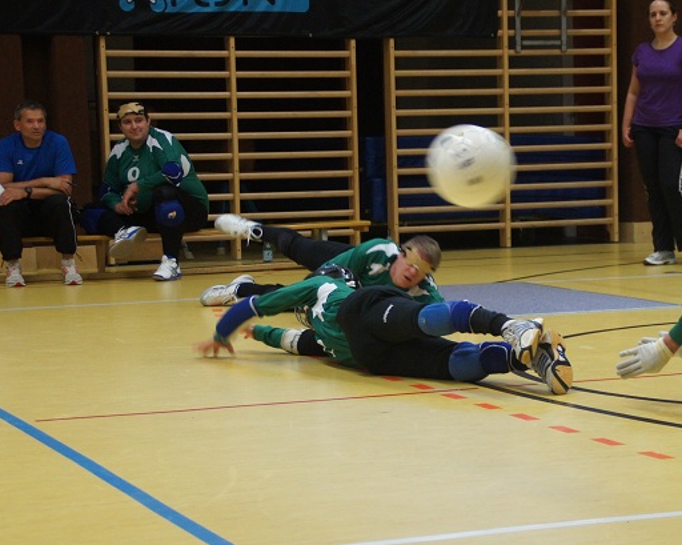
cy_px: 298
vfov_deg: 14.0
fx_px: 2219
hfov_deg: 17.4
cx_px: 474
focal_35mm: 110
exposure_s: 1/80
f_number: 4.5
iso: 1600
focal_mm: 50
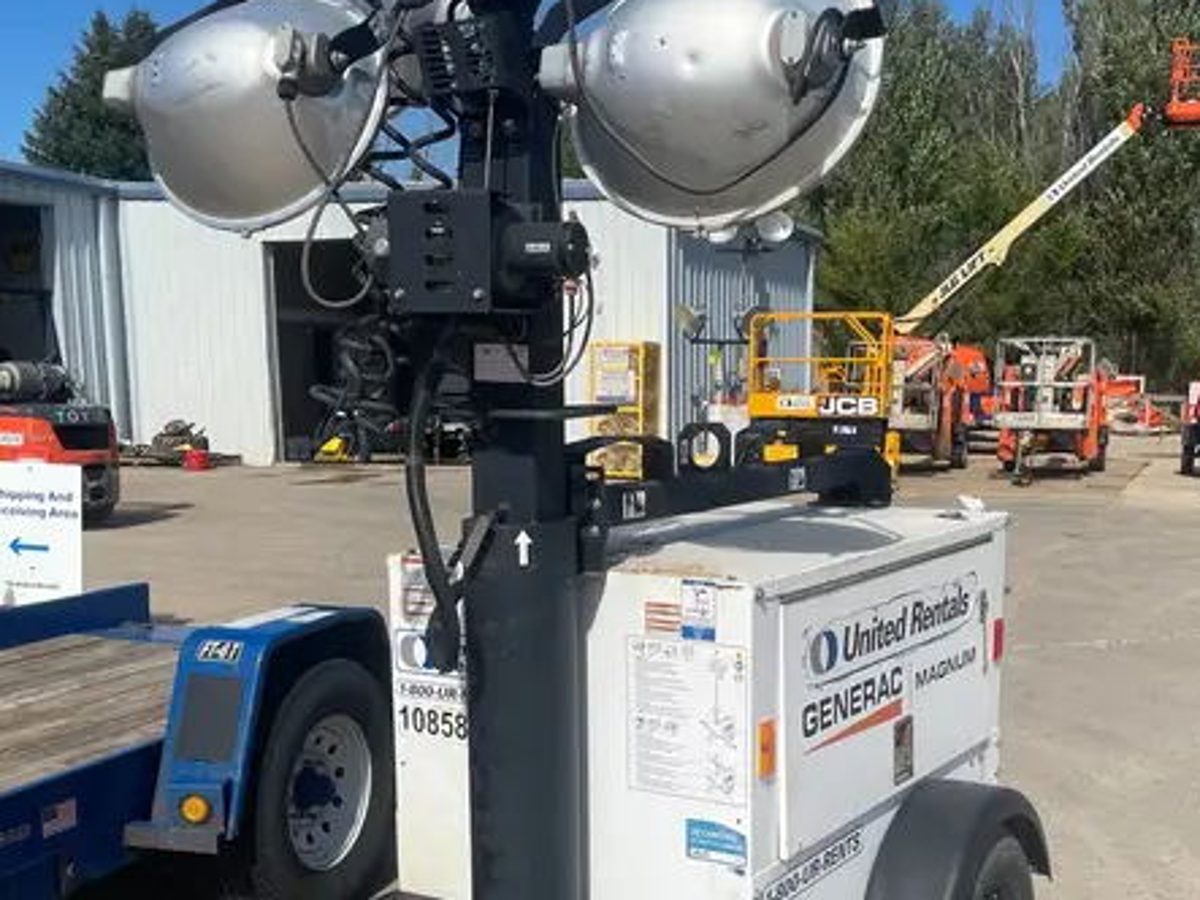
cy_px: 636
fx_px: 1490
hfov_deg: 43.9
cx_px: 615
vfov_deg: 33.1
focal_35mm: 43
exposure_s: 1/4651
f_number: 1.6
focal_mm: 4.2
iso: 32
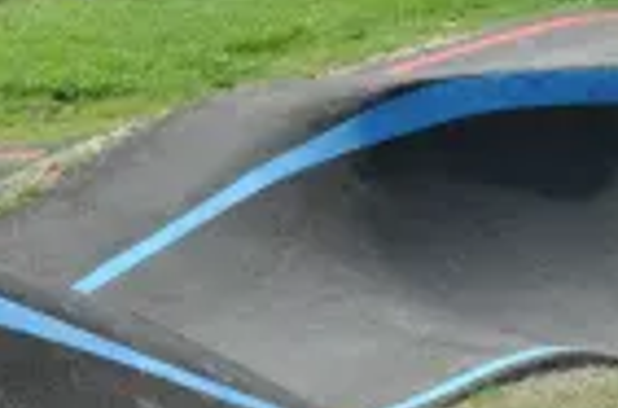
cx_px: 394
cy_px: -99
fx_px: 11500
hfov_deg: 3.1
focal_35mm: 672
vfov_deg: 2.0
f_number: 13
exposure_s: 1/640
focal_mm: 105
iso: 800
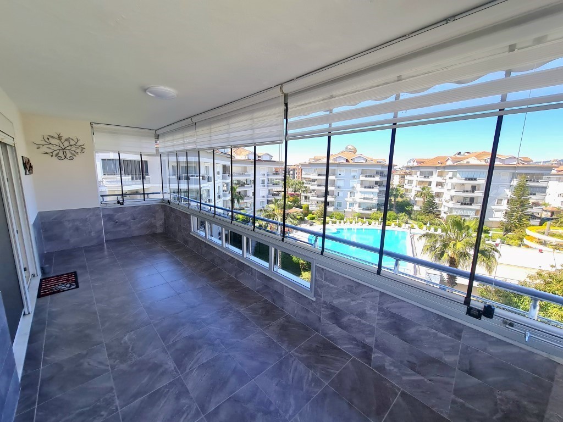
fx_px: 211
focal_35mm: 13
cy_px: 211
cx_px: 282
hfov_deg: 106.2
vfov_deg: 89.9
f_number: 2.2
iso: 64
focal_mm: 2.2
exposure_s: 1/294
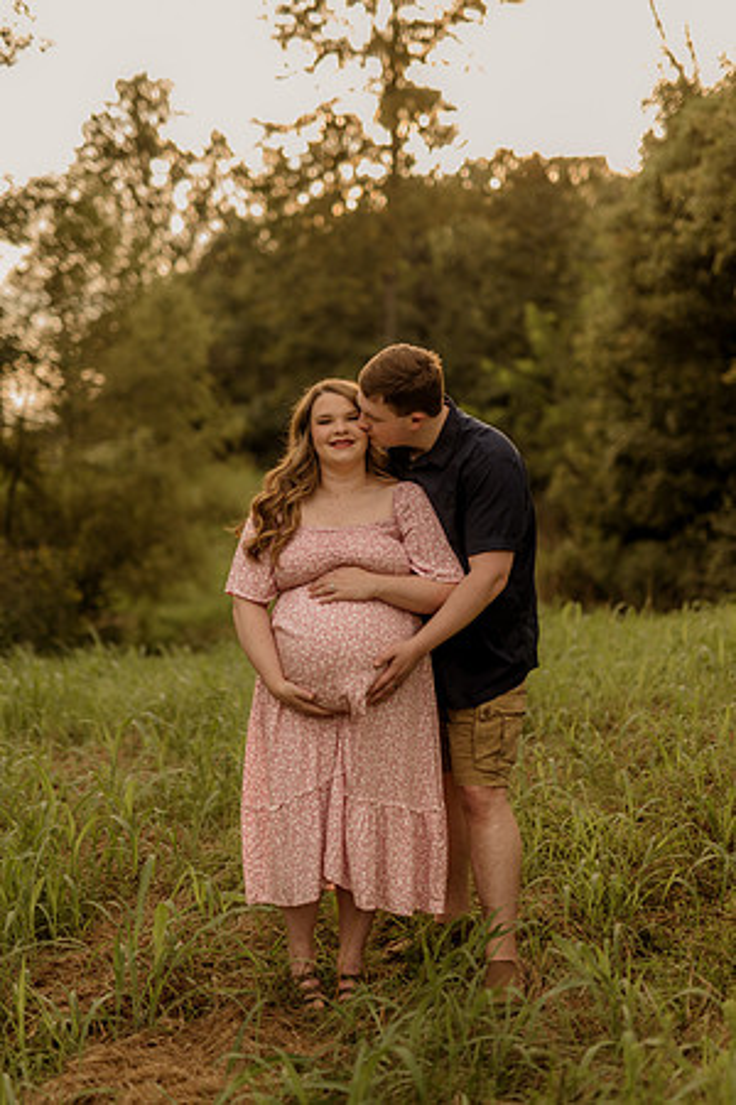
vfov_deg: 39.6
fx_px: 1533
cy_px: 552
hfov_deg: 27.0
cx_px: 368
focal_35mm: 50
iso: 125
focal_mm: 50
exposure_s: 1/640
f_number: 1.8
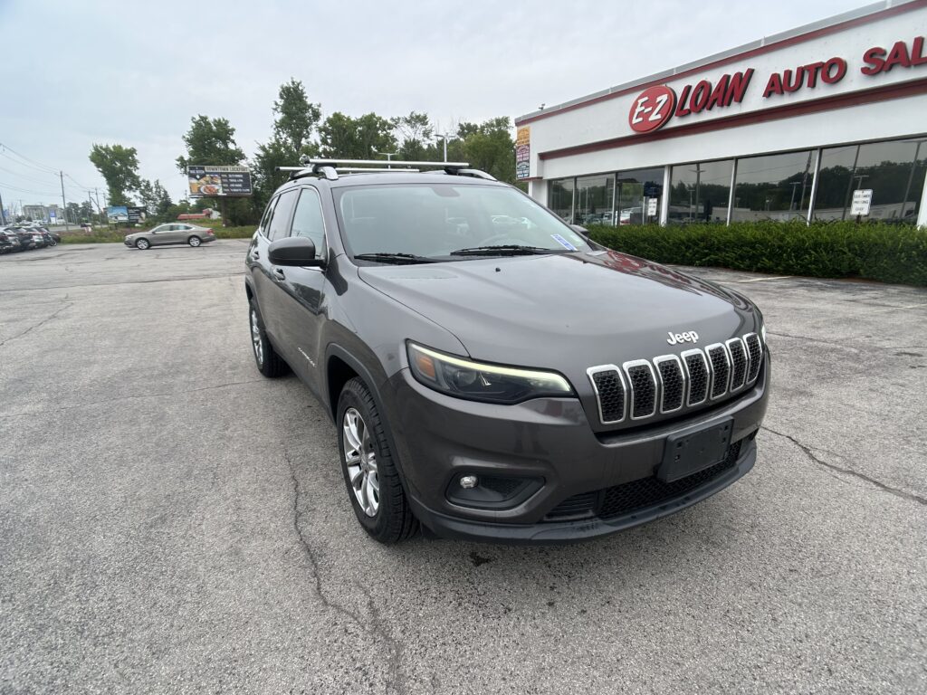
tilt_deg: -13.4
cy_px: 348
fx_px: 696
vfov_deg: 53.1
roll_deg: +1.8
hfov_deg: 67.3
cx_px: 464
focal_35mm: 26
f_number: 1.5
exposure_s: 1/1147
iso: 50
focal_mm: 5.7
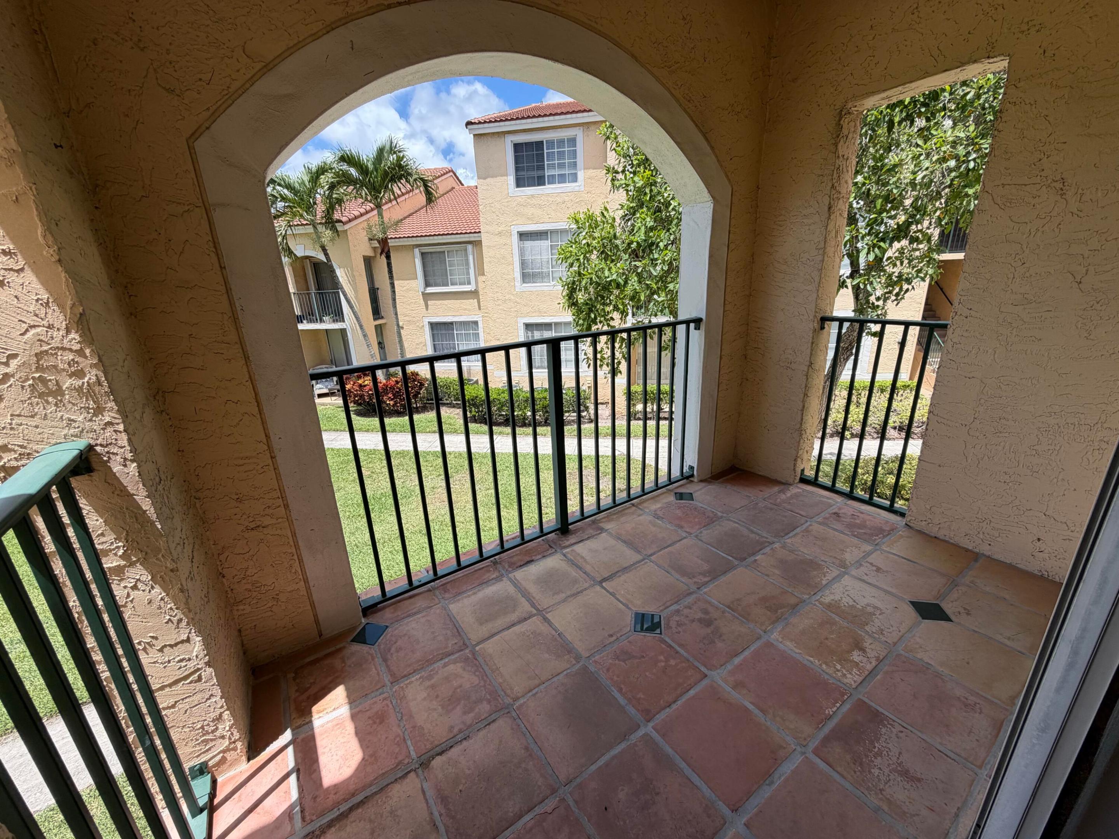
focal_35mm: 14
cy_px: 420
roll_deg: +3.4
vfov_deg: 85.7
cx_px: 560
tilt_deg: -17.2
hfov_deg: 102.1
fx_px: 453
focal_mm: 2.22
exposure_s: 1/770
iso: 40
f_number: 2.2
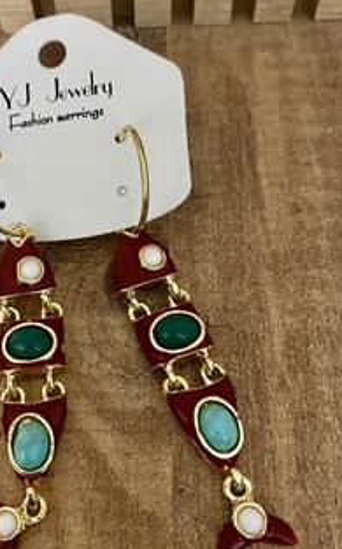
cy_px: 274
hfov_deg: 35.4
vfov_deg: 55.4
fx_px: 523
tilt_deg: -63.9
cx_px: 88
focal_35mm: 35
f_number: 1.8
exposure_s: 1/25
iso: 500
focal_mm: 4.25
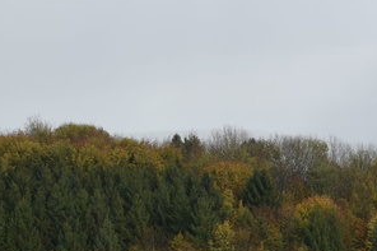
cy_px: 4
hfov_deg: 10.1
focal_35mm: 201
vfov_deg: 6.8
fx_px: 2104
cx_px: 478
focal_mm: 50
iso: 220
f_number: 8
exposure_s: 1/250
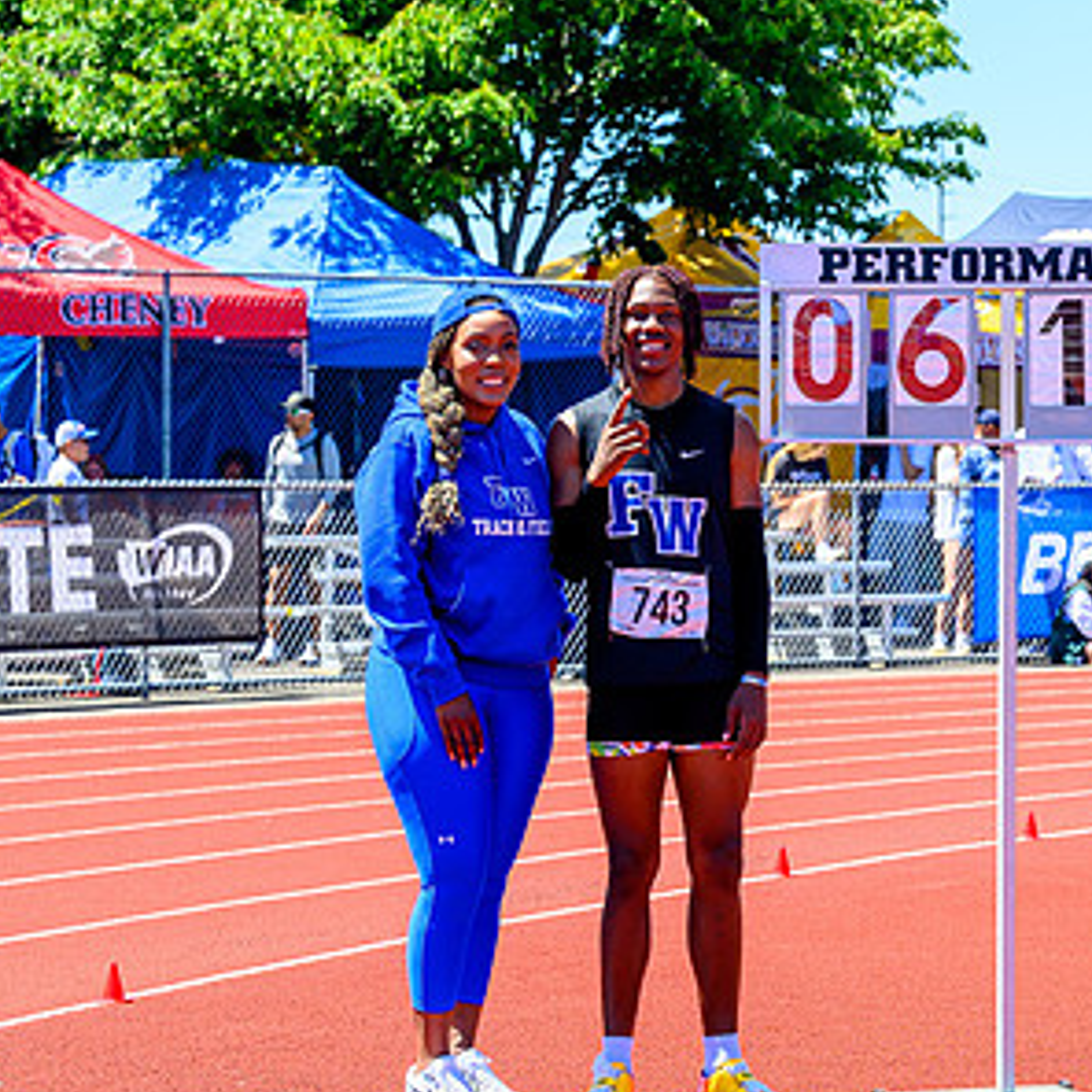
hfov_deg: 11.8
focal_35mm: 147
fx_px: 5246
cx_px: 951
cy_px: 522
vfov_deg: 11.9
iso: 160
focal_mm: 70
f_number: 5
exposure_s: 1/640
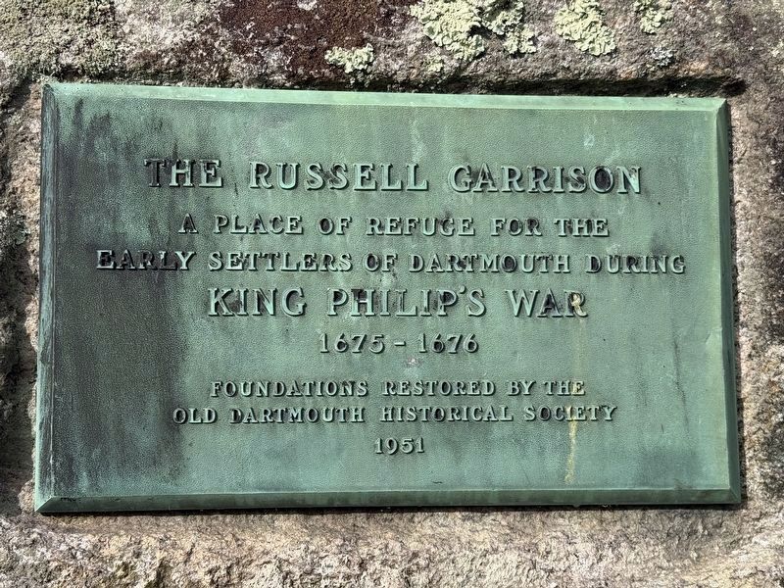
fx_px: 1087
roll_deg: +0.2
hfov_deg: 39.7
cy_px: 294
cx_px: 392
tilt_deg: -17.3
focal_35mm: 48
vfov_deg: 30.3
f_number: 1.78
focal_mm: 6.76
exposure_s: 1/4329
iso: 64
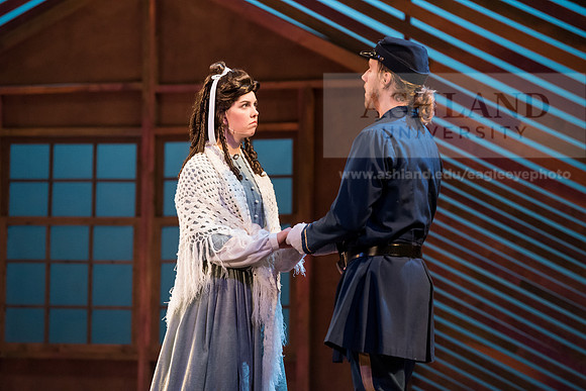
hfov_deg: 11.7
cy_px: 196
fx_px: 2849
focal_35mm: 175
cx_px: 293
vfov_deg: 7.9
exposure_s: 1/320
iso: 5000
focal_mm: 175
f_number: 4
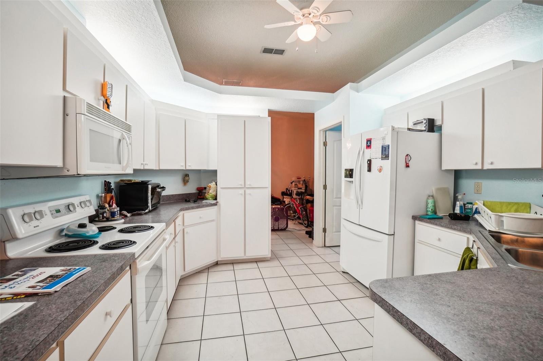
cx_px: 272
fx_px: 226
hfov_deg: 100.4
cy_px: 180
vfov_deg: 77.3
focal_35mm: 15
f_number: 8
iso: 400
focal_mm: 10
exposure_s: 1/20
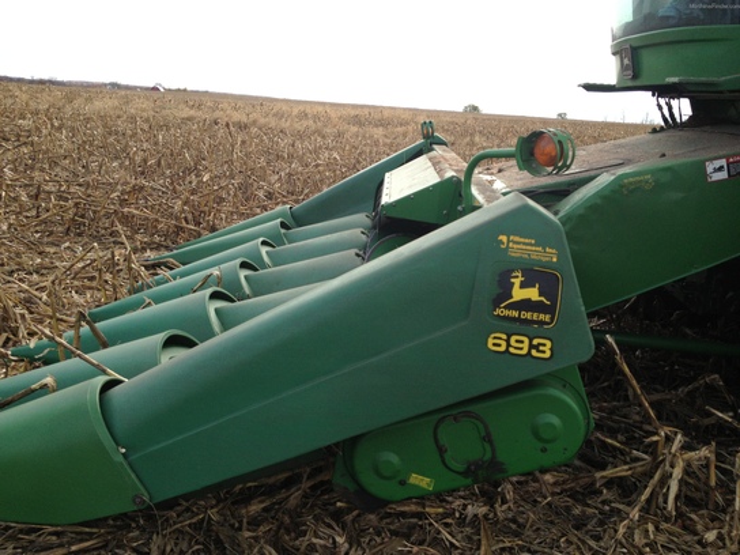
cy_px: 278
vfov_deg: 40.7
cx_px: 370
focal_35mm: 35
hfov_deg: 52.6
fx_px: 748
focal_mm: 4.28
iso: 50
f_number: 2.4
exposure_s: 1/756
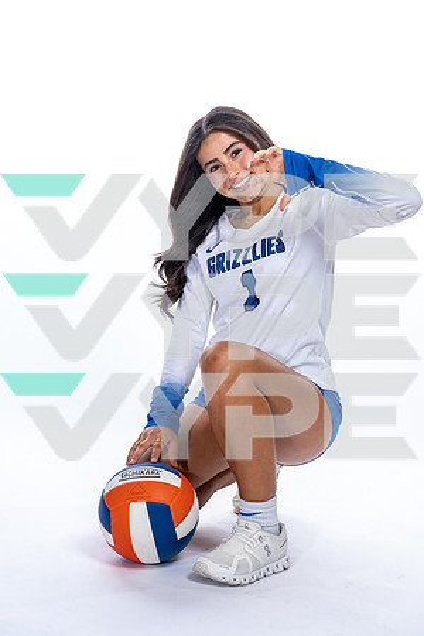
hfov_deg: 20.6
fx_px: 1166
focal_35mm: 66
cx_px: 212
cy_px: 318
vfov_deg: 30.5
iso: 400
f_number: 5.6
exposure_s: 1/250
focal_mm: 66
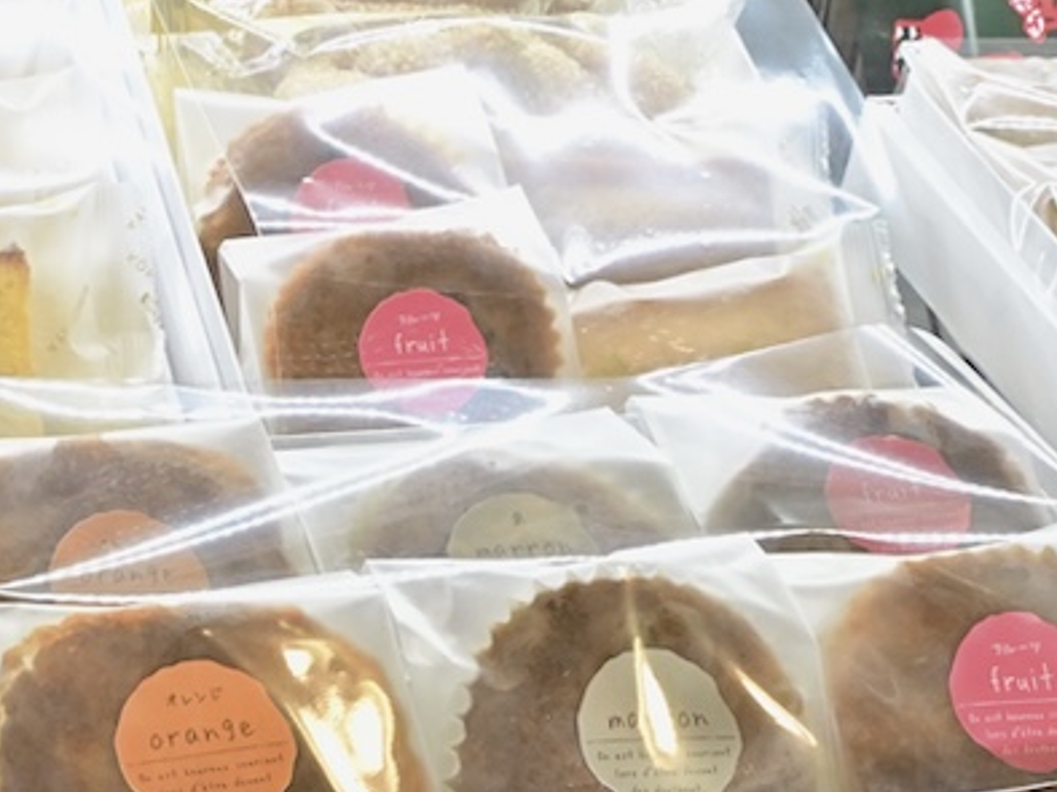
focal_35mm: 84
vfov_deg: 17.2
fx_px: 2570
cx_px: 196
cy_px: 734
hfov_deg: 22.9
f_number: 18
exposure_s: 1/160
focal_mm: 34.5
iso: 4000
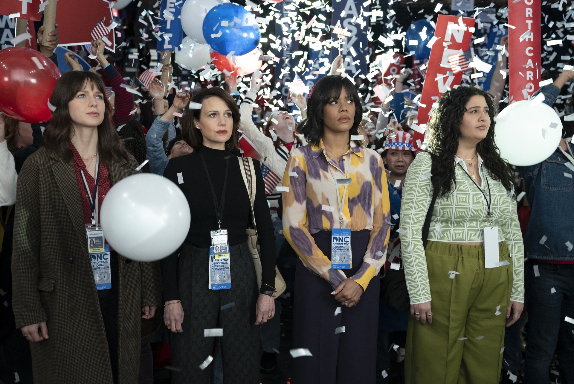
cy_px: 192
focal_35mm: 40
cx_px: 287
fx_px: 638
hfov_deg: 48.4
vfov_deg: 33.5
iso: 2000
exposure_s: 1/160
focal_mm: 40
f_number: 4
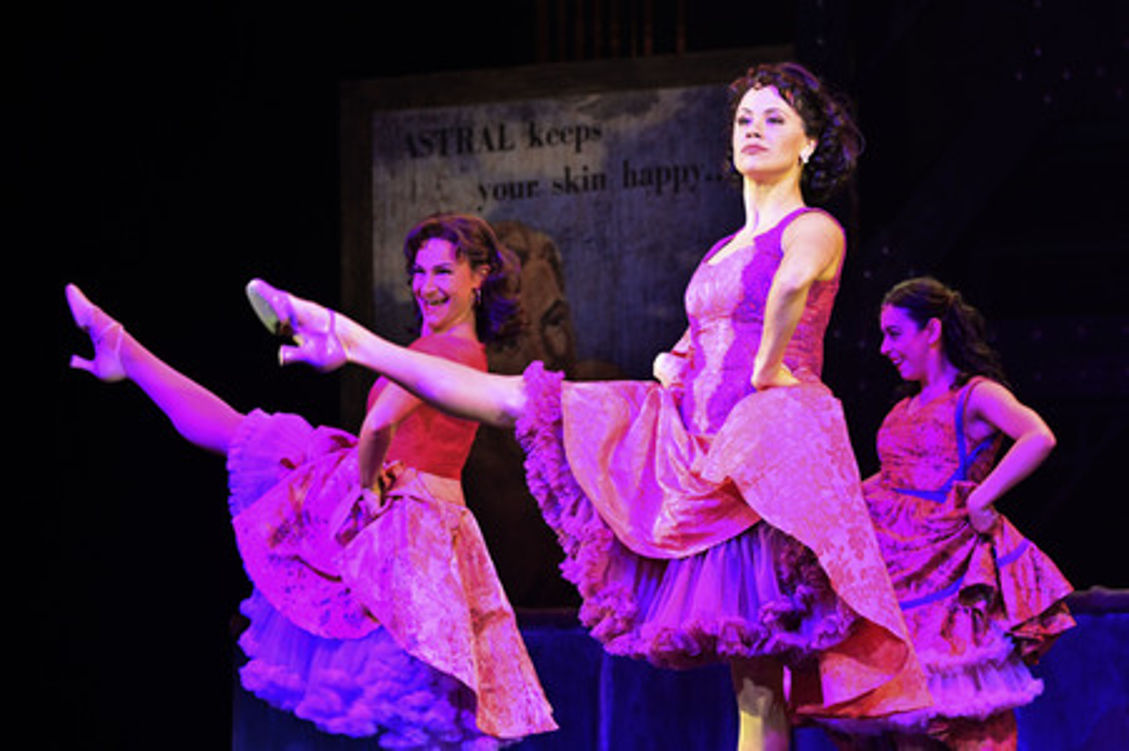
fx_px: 4231
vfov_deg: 10.1
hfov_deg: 15.2
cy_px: 376
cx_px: 564
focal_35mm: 135
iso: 640
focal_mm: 135
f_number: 5
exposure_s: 1/100
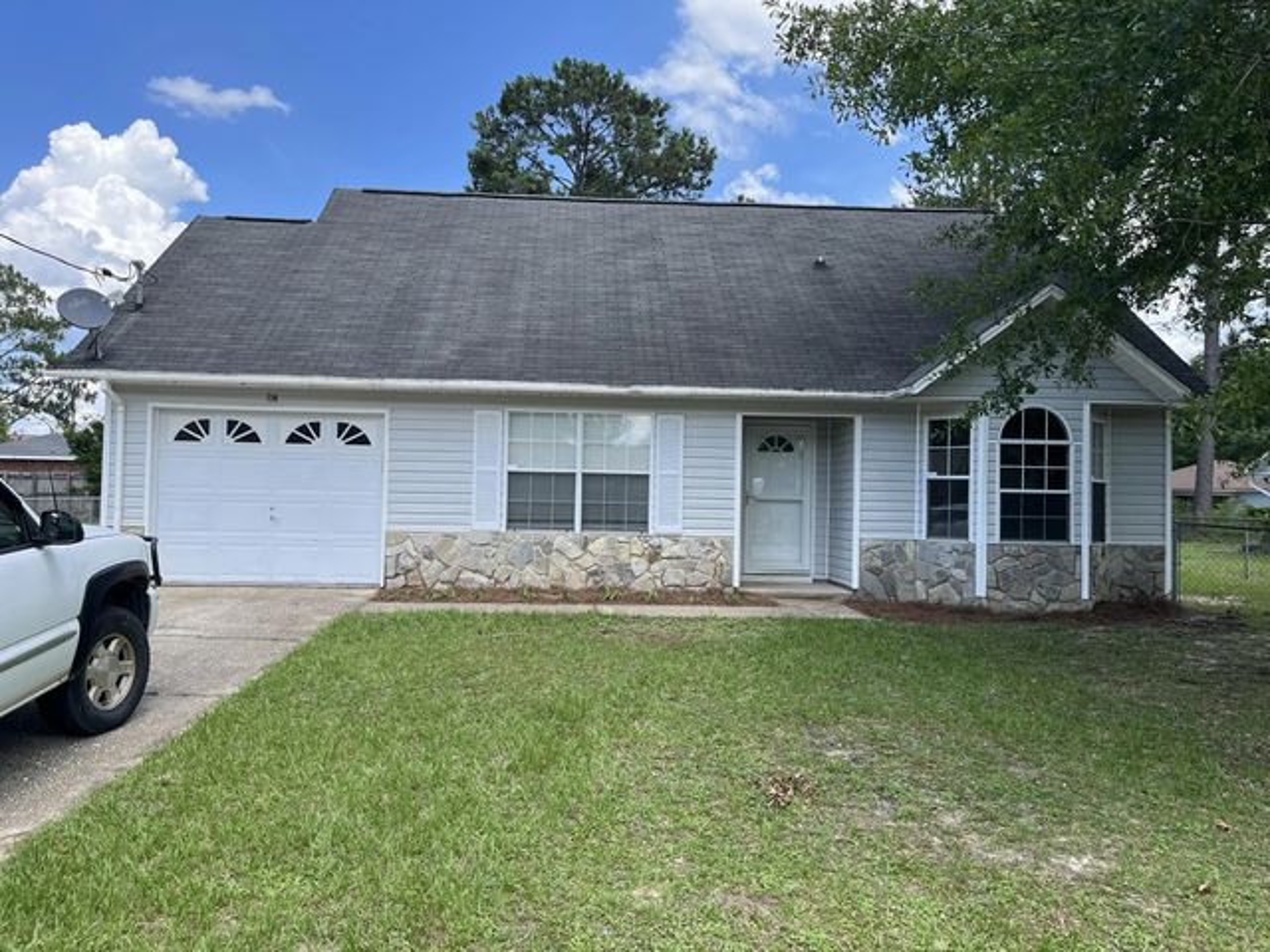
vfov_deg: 53.1
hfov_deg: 67.3
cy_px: 476
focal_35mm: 26
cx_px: 635
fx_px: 954
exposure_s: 1/1355
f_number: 1.6
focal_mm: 5.1
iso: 50
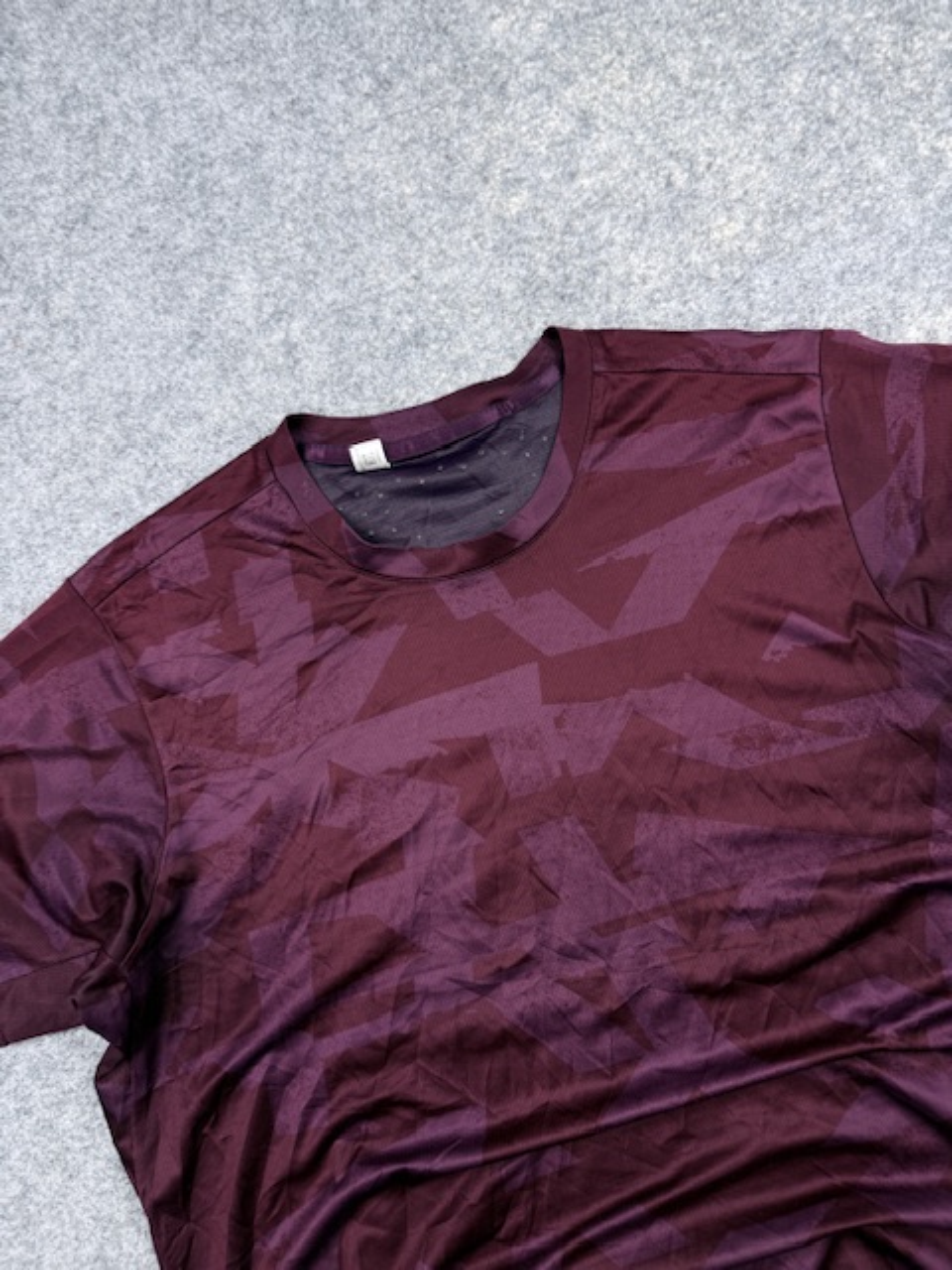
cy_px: 635
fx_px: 880
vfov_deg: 71.6
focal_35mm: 24
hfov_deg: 56.8
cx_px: 476
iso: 125
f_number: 1.78
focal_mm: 6.76
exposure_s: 1/100
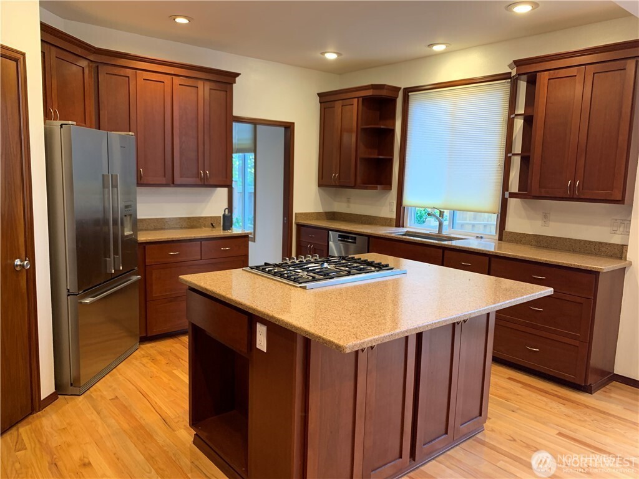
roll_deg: -1.7
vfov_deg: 53.1
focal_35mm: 26
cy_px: 240
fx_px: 480
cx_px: 320
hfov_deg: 67.3
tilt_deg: -6.9
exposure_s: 1/60
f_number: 1.8
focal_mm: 4.25
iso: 160
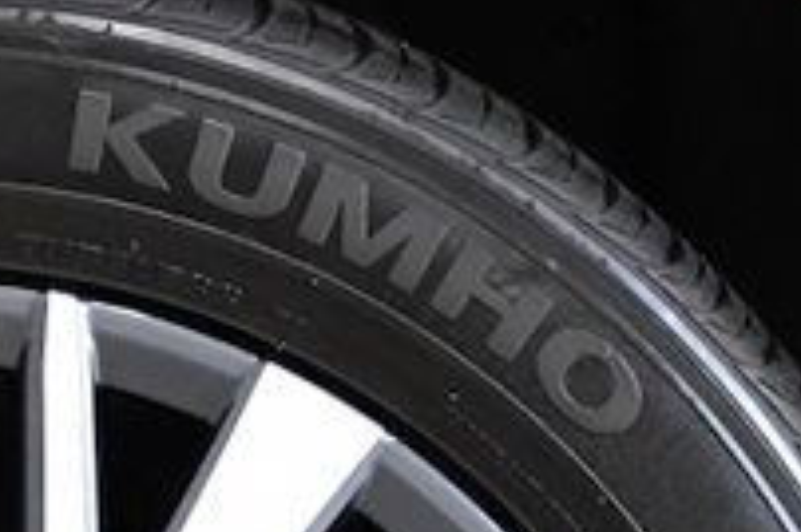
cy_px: 1054
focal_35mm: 259
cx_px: -127
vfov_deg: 5.2
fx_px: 5754
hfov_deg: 7.9
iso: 2500
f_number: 4.2
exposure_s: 1/500
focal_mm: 34
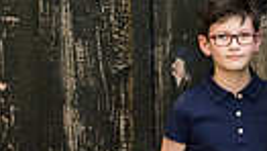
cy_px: 194
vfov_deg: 4.5
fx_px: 1928
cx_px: 510
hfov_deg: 7.6
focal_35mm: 272
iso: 400
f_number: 4.5
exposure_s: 1/320
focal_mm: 52
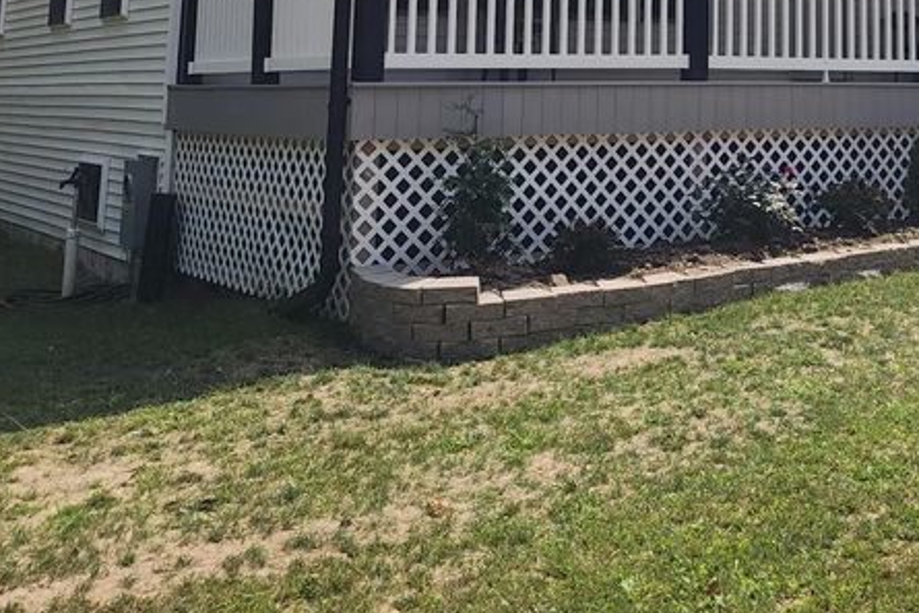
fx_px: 1404
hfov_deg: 34.8
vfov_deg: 22.6
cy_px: -130
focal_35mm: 55
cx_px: 772
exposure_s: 1/932
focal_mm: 6.4
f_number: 1.8
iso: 12
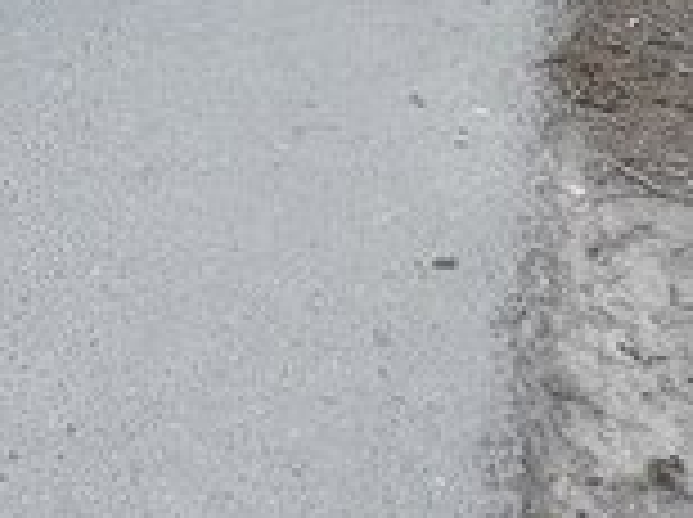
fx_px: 2319
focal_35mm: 116
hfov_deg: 15.2
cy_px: -583
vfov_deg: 11.3
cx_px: -472
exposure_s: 1/100
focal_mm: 3.71
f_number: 1.7
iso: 50
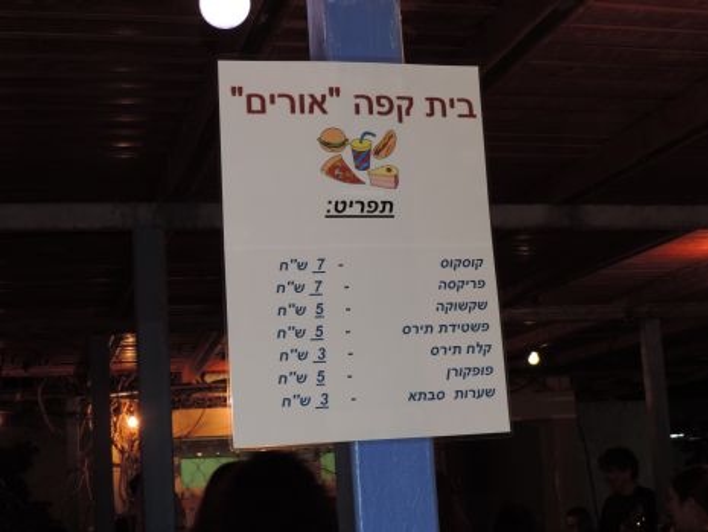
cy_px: 266
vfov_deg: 26.6
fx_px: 1125
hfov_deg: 34.9
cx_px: 354
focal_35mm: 55
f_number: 3.7
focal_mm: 9.8
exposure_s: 1/30
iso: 200
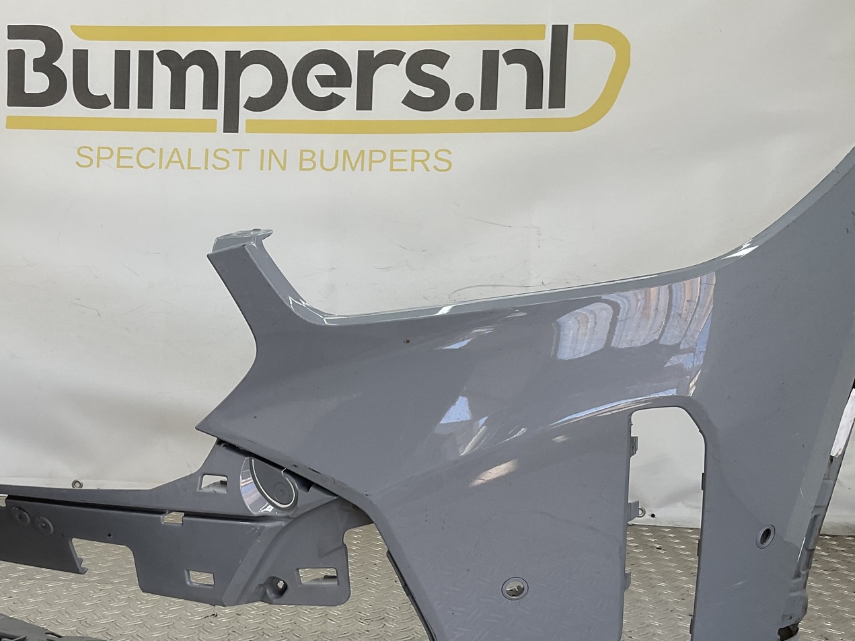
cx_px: 289
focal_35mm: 46
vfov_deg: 31.4
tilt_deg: -6.1
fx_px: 1136
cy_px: 393
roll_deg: -2.4
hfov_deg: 40.8
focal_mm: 3
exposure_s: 1/137
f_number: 1.8
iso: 16
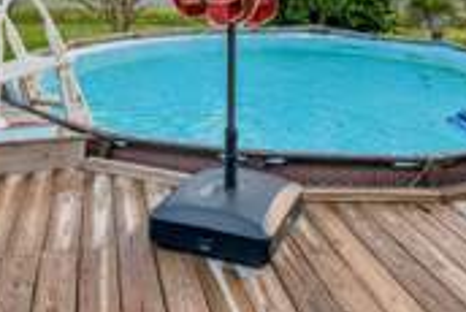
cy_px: 19
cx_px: 266
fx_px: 505
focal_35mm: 39
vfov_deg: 32.2
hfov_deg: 49.4
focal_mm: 14
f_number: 8
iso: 400
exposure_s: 1/160
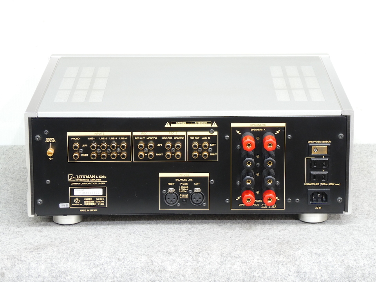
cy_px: 141
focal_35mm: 124
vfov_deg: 12.0
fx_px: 1347
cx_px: 188
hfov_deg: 15.9
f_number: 5.2
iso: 200
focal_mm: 22.3
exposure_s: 1/4
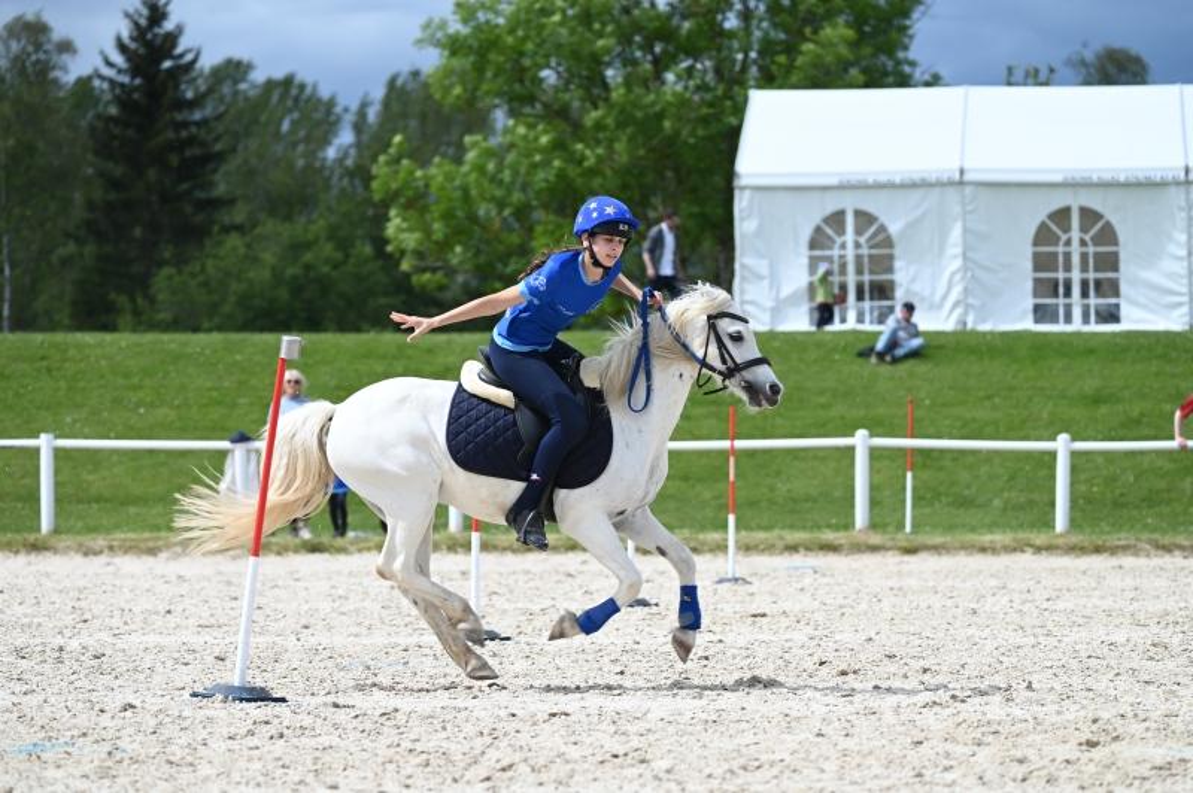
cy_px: 396
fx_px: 5629
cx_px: 596
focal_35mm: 170
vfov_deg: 8.1
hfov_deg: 12.1
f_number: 5.6
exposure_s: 1/1250
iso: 250
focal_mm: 170
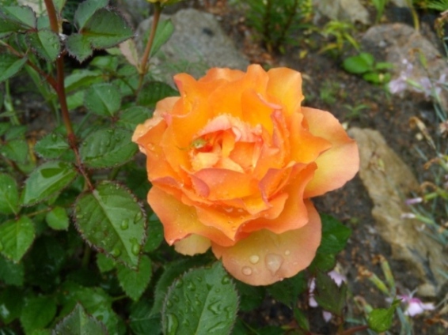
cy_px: 168
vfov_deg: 39.6
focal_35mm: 36
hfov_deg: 51.4
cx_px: 224
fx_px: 466
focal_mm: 6.4
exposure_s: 1/125
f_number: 3.6
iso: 80
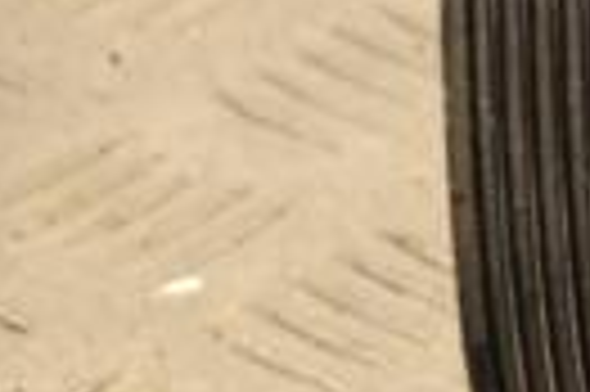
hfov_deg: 4.2
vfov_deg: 2.8
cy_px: 9
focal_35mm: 481
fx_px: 7873
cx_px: 1306
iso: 800
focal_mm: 70
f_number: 5.3
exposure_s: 1/125
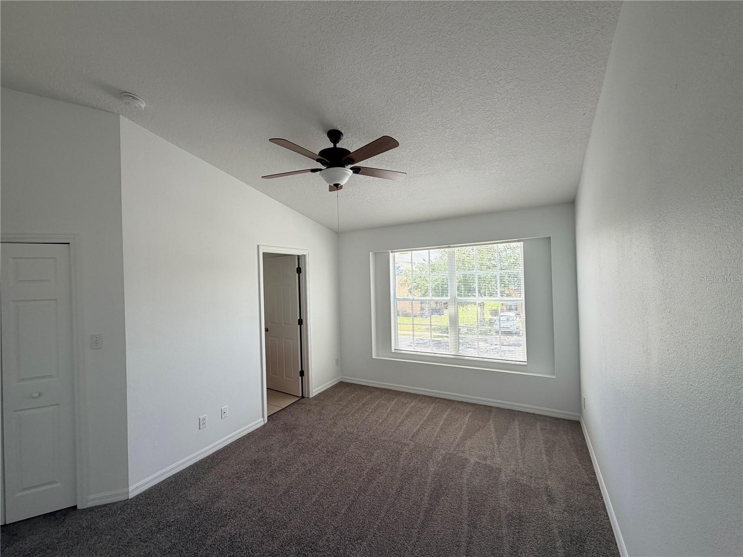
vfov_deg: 85.7
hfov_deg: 102.1
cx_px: 372
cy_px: 278
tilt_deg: +1.1
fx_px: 300
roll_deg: +1.7
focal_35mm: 14
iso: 50
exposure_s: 1/121
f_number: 2.2
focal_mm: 2.22
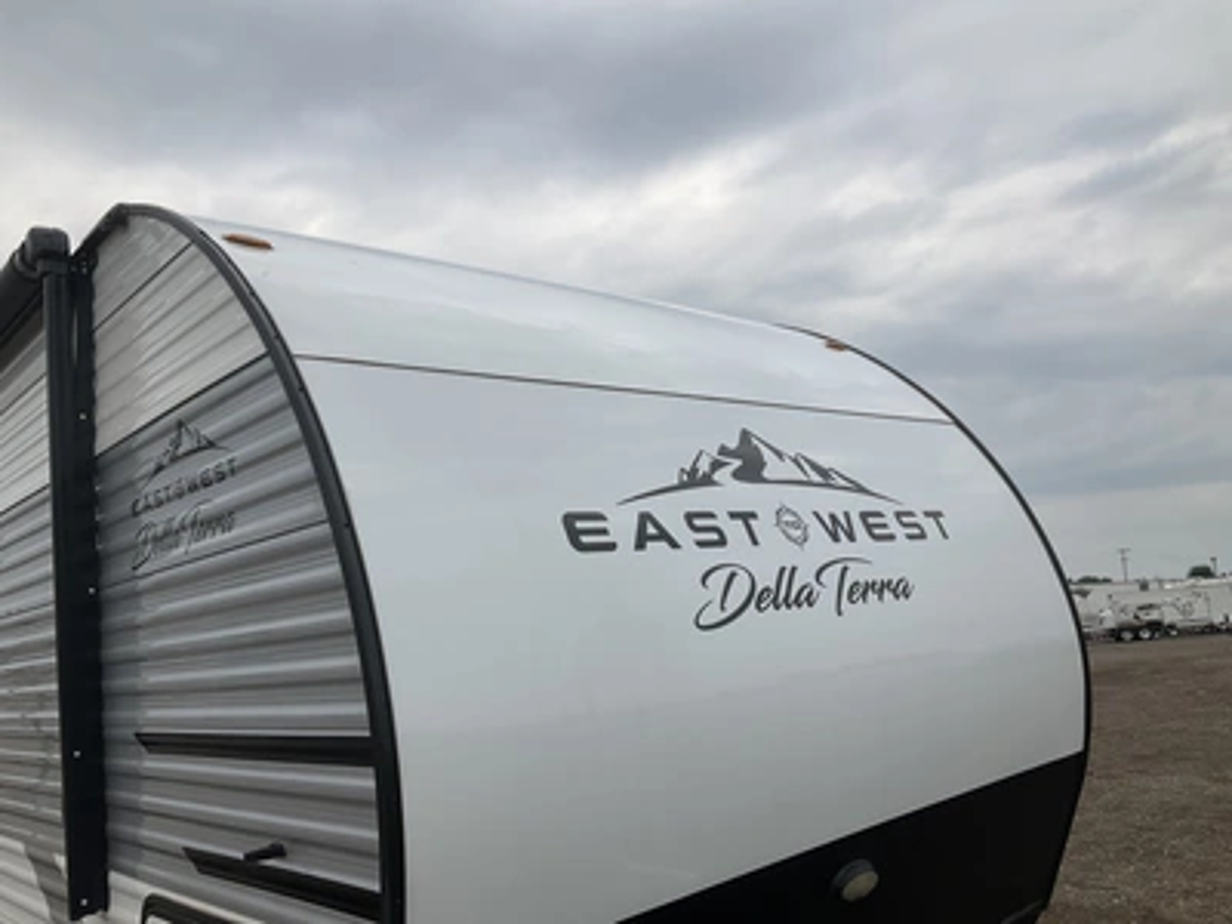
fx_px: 1032
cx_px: 616
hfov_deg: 61.7
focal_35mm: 29
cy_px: 462
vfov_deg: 48.2
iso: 25
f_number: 1.8
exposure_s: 1/2667
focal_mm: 3
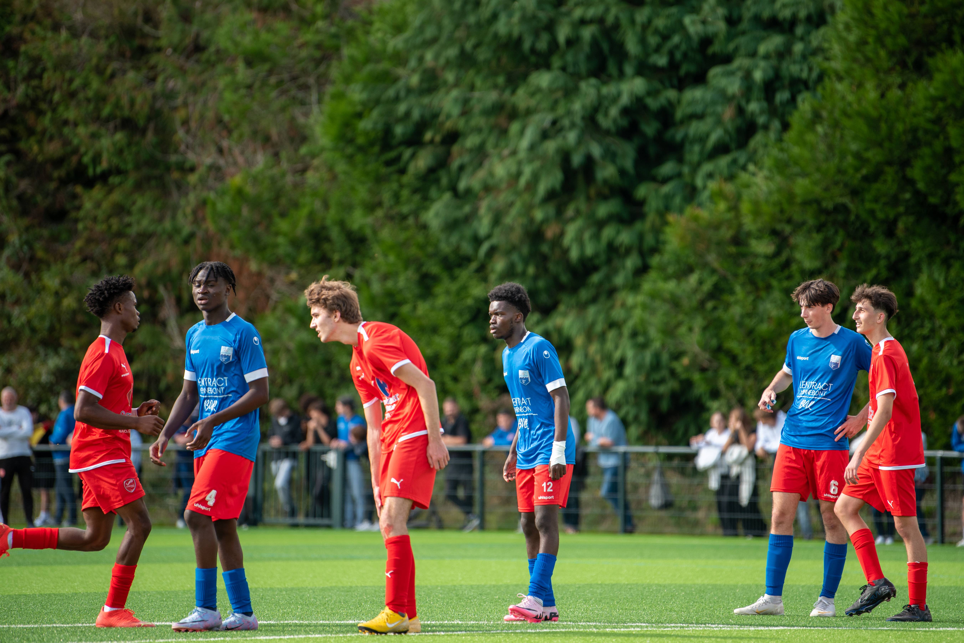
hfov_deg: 9.2
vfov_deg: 6.2
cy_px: 287
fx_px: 5962
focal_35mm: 223
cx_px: 511
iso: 200
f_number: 2.8
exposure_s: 1/1000
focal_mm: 200
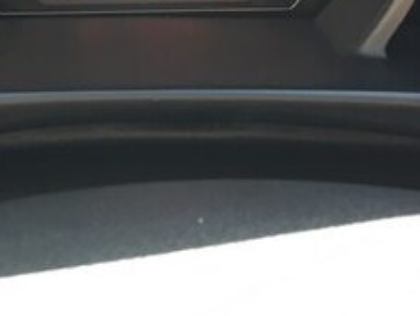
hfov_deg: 22.6
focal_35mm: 85
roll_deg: -0.5
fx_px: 1032
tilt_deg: -22.8
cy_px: -100
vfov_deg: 16.4
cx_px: 62
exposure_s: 1/33
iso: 25
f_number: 2.2
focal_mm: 4.15
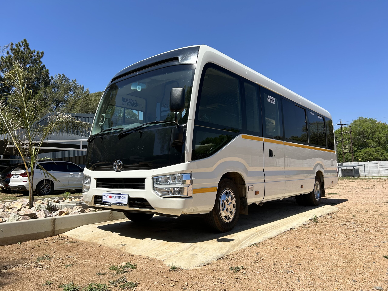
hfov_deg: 67.3
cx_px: 194
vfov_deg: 53.1
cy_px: 146
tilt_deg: +5.0
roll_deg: +1.5
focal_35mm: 26
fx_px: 291
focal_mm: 5.7
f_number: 1.5
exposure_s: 1/3831
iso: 50
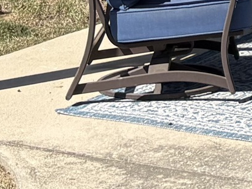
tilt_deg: +0.2
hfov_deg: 9.7
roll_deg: -0.8
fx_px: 1404
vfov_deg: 7.2
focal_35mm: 193
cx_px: 460
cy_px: -271
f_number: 1.6
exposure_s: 1/3448
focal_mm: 5.96
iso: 50
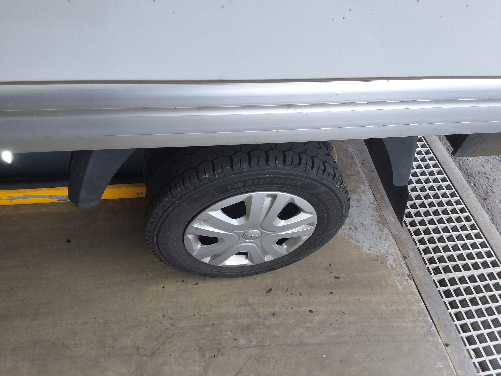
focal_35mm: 28
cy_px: 188
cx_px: 250
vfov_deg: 49.7
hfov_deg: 63.4
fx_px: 405
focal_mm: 2.91
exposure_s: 1/308
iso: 32
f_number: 1.9
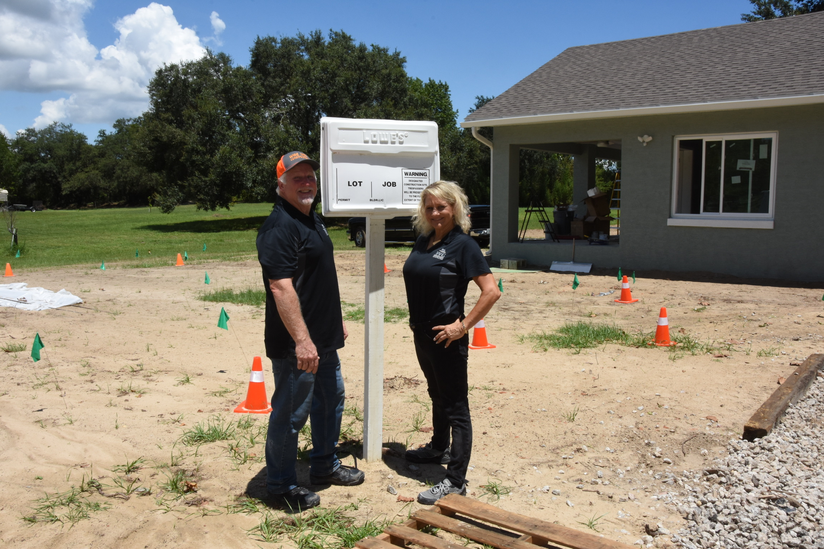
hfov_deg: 61.9
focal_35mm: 30
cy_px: 274
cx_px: 412
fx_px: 687
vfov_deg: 43.6
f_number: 20
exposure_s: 1/250
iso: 500
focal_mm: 20
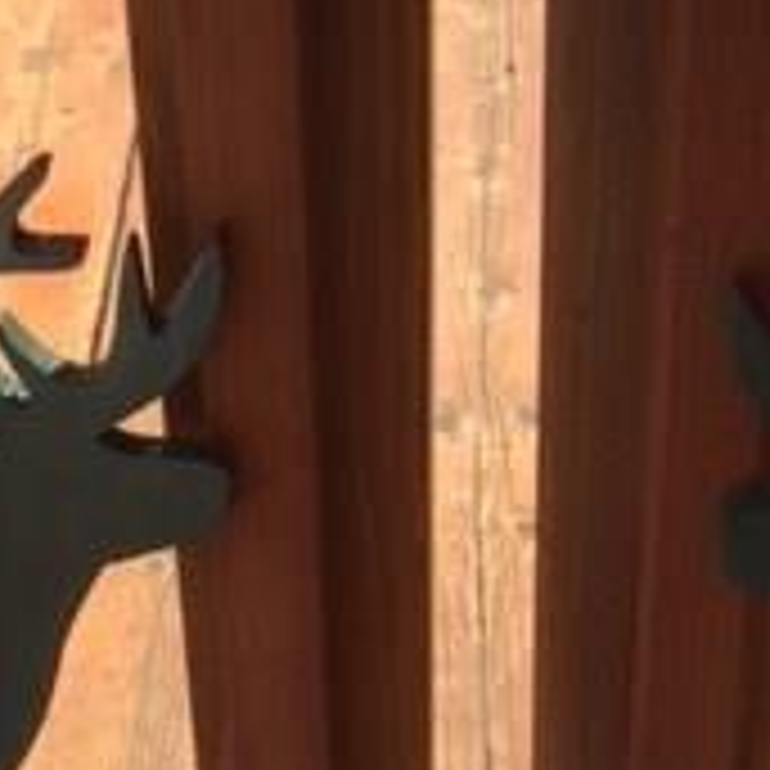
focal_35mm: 96
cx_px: 342
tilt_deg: -46.4
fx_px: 2416
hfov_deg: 18.1
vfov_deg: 16.8
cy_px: 1081
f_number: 2.2
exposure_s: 1/2198
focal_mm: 4.15
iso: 32
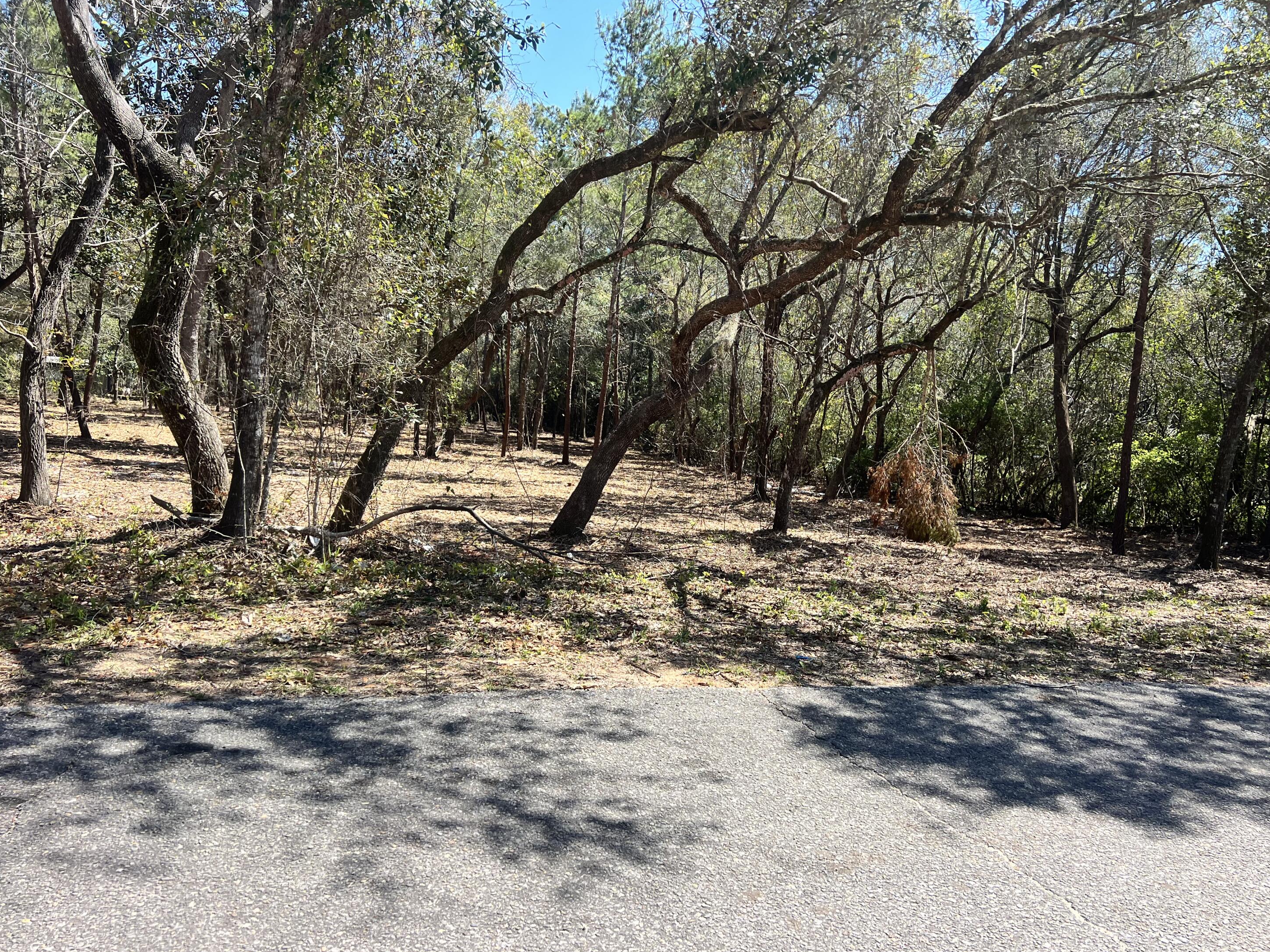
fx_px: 991
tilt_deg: -6.5
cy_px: 482
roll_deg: -7.3
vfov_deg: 51.4
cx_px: 623
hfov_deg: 65.3
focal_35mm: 27
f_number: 1.5
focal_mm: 5.7
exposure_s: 1/1751
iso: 50
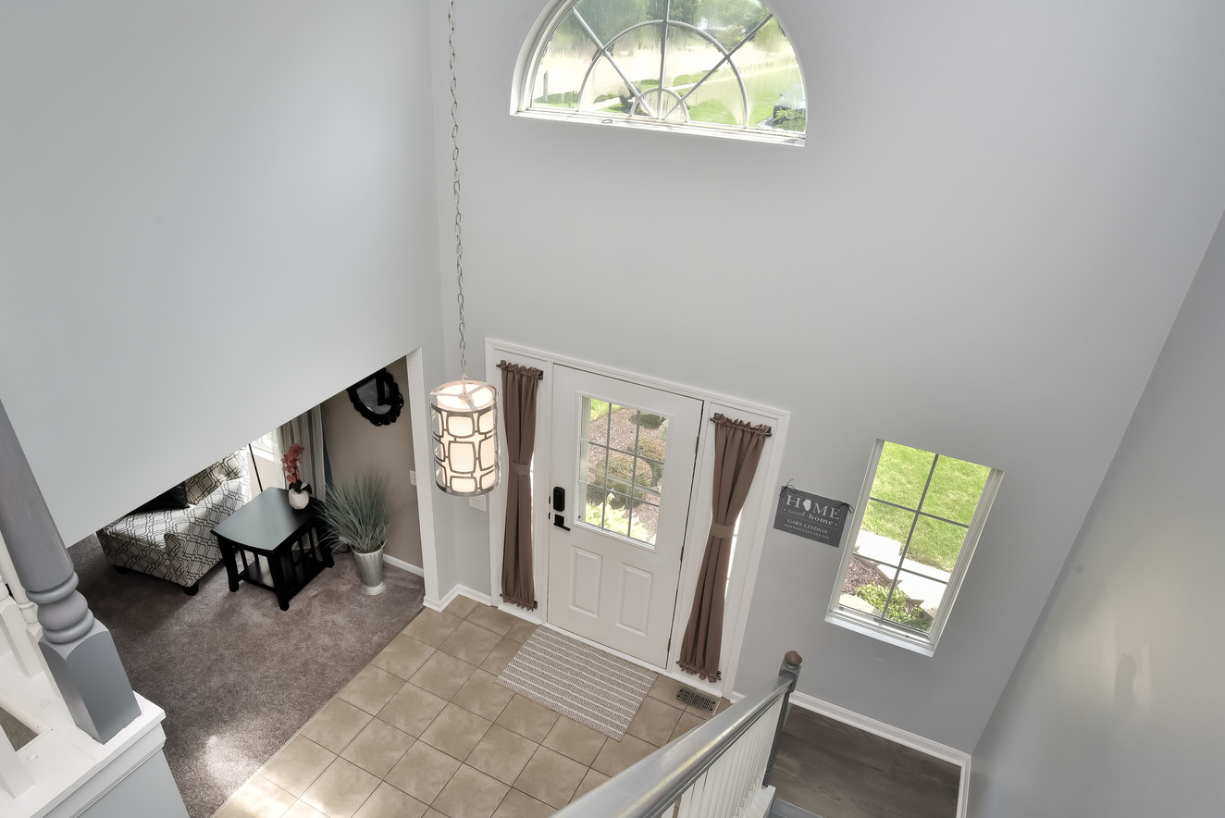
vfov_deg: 57.2
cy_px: 452
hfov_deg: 78.4
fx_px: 749
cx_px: 555
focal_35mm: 22
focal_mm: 18
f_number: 11
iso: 400
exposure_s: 1/80
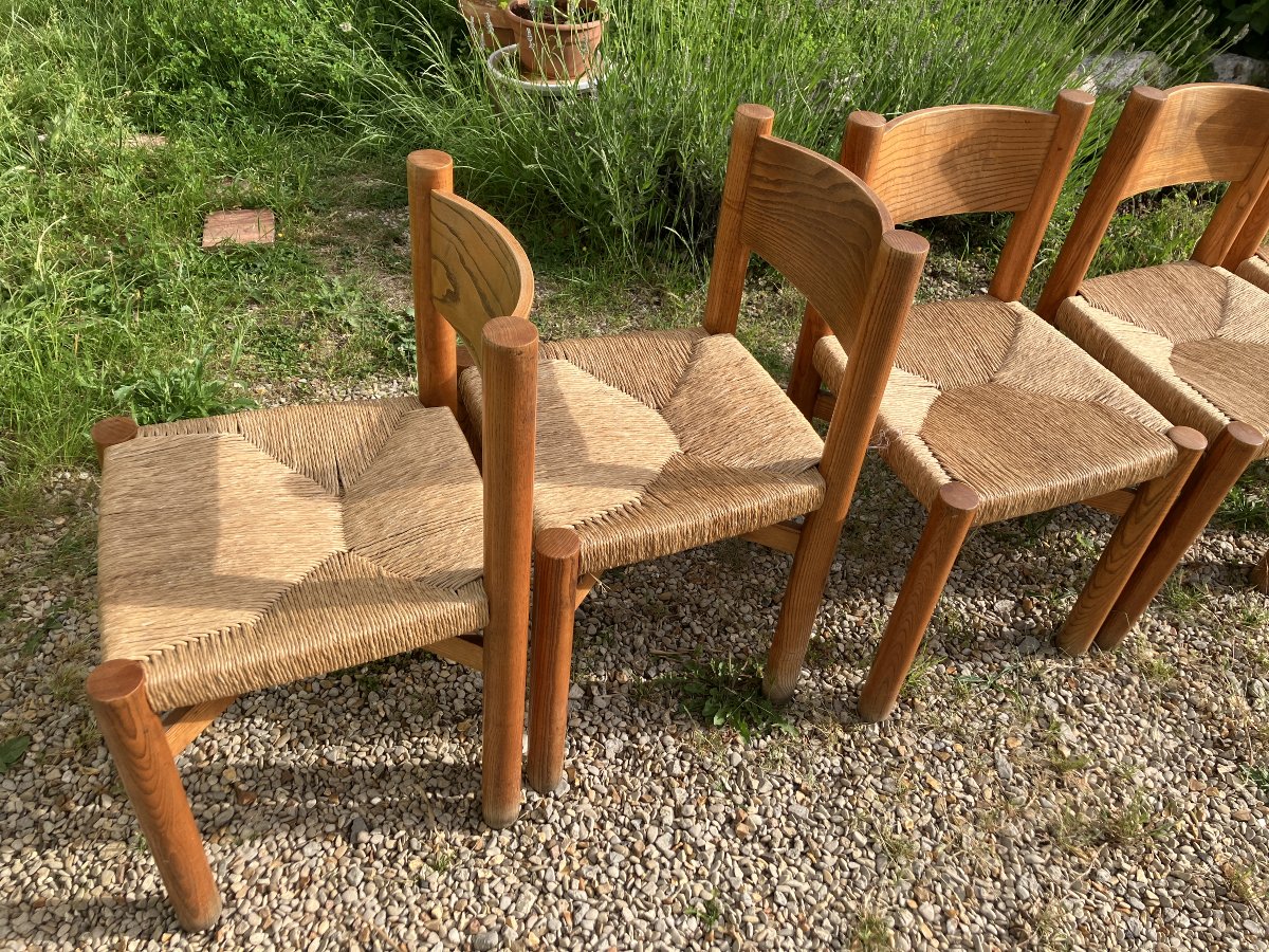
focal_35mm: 28
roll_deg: -9.6
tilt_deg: -40.4
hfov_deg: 63.4
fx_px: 1026
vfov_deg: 49.7
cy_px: 476
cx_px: 634
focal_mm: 3.99
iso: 32
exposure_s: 1/813
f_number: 1.8
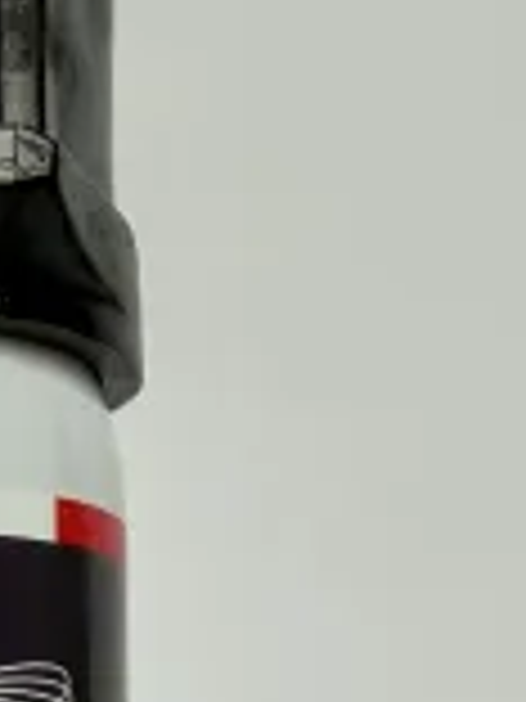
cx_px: -108
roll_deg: +0.6
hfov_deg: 14.9
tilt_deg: +0.1
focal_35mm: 96
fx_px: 1945
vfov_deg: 17.9
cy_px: 1096
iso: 50
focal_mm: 2.22
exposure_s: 1/121
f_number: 2.2
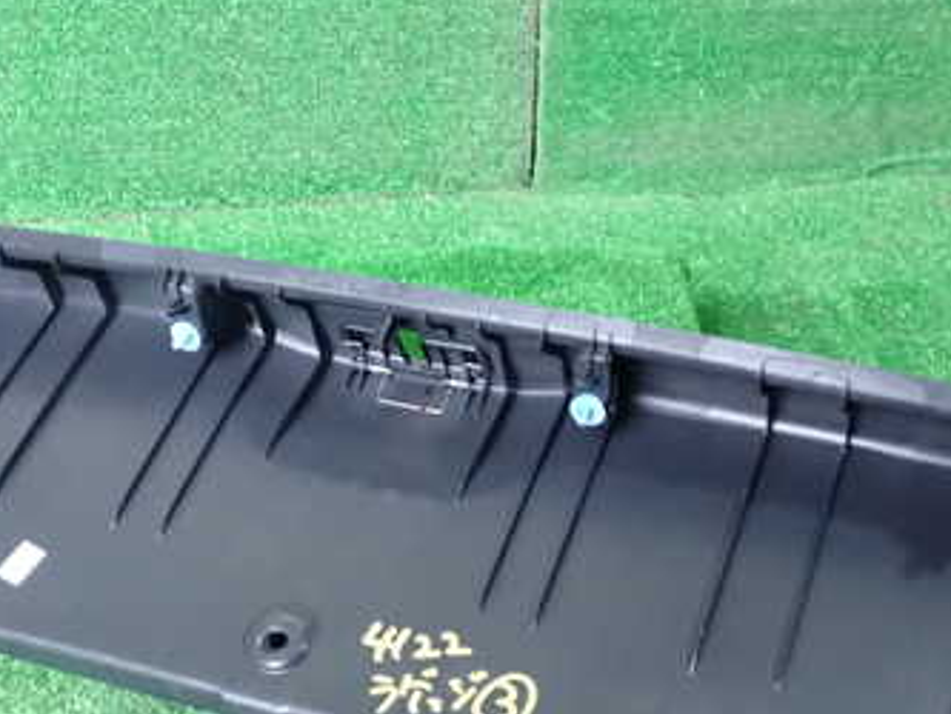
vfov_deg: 26.6
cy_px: 560
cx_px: 414
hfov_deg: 35.5
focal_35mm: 54
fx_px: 1484
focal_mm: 5.4
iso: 1250
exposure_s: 1/60
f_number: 2.3
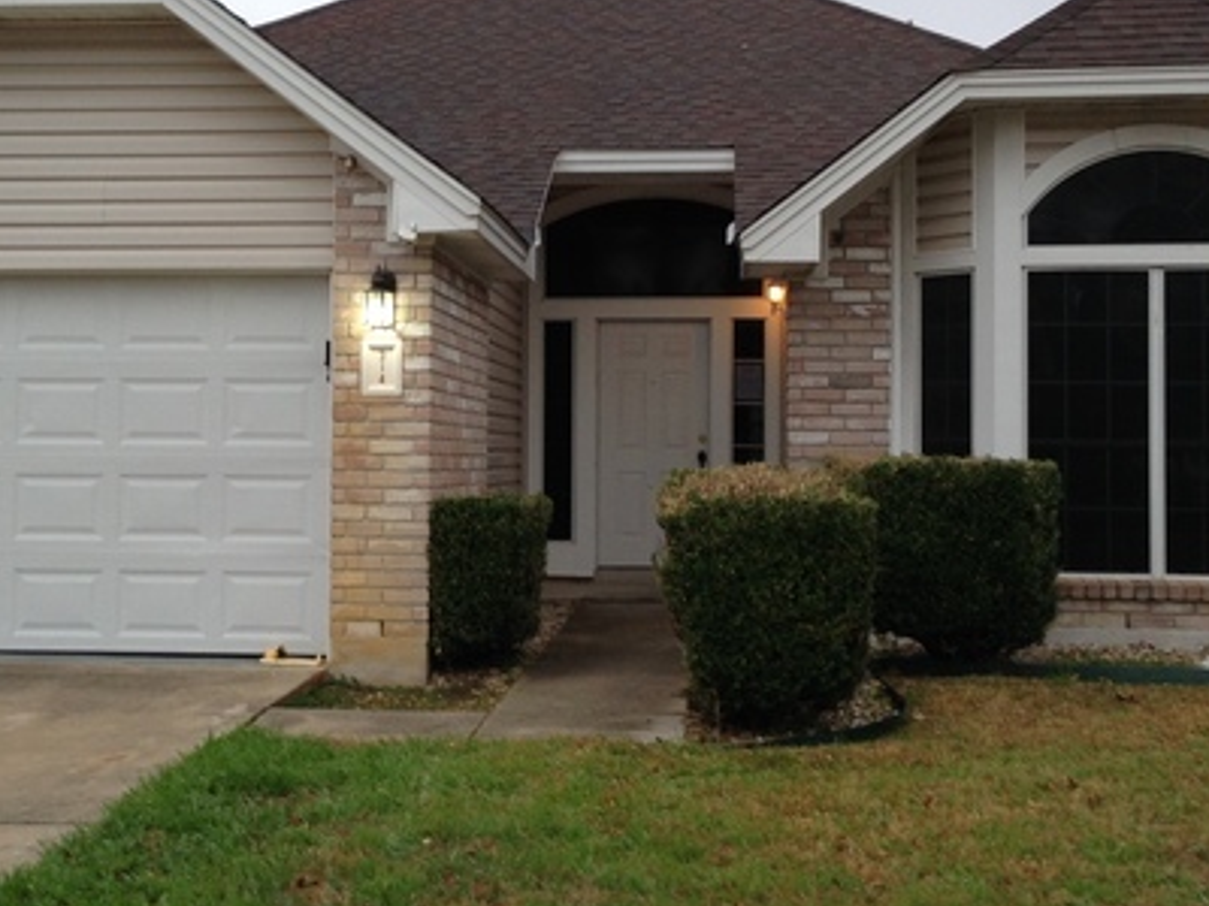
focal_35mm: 55
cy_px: 371
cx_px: 518
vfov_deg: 26.5
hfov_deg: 34.9
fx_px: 1921
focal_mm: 4.12
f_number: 2.4
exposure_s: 1/30
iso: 50
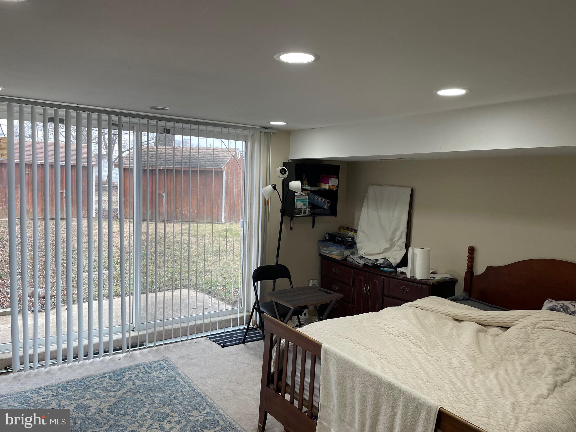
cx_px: 288
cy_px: 216
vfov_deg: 53.1
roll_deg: -1.5
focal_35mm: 26
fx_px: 433
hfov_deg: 67.3
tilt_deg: -4.6
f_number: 1.6
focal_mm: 4.2
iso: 100
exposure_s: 1/120
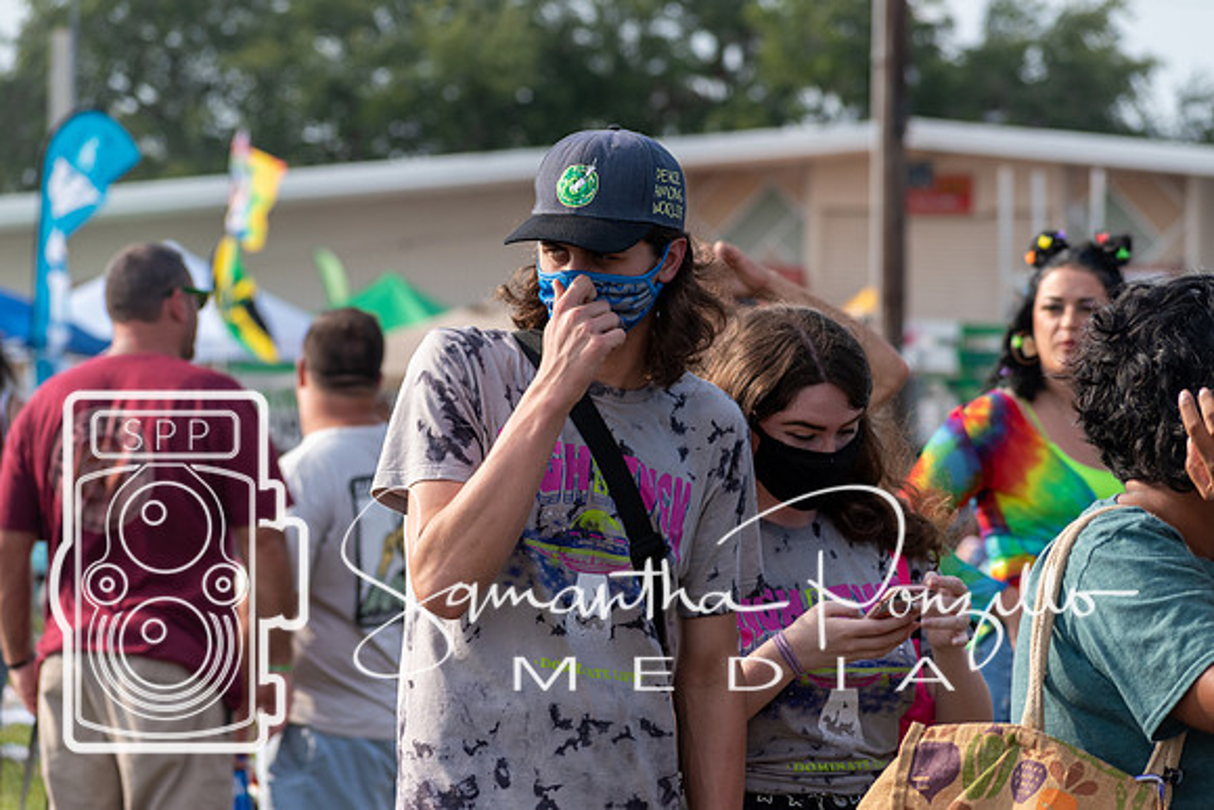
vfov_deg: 7.0
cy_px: 405
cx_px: 607
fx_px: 6577
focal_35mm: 195
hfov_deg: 10.5
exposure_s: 1/640
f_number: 6.3
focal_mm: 130
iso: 200
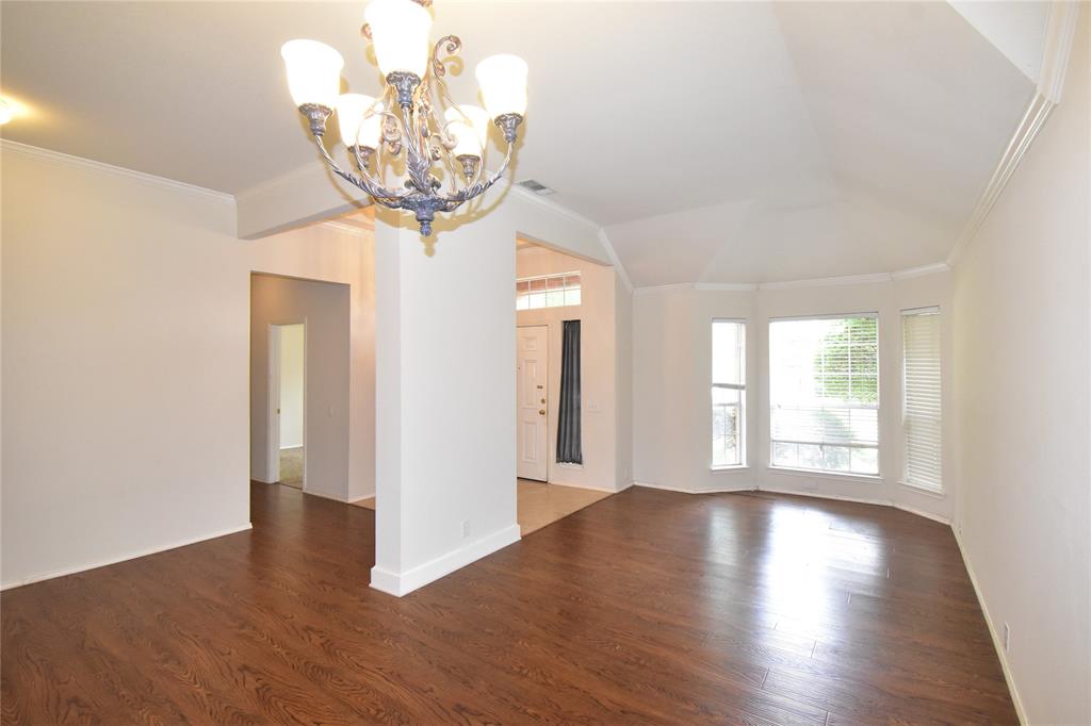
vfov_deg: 77.3
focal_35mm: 15
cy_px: 363
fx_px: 454
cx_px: 546
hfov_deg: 100.4
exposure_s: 1/60
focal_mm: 10
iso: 2800
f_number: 8
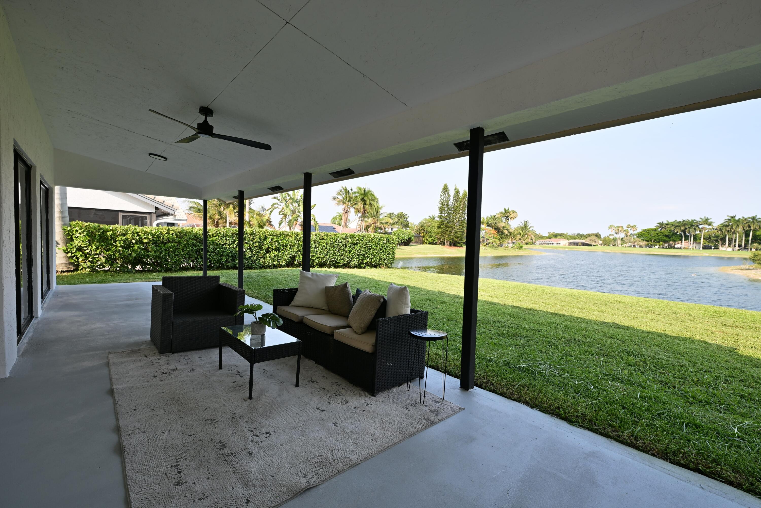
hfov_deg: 98.5
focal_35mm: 16
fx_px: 328
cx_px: 380
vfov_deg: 75.5
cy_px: 254
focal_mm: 15.5
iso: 320
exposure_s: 1/320
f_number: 5.6
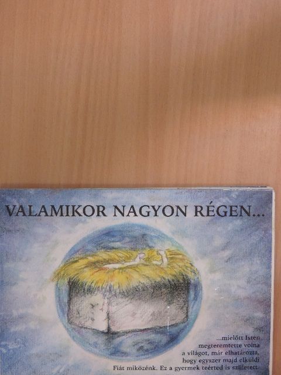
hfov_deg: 30.9
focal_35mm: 47
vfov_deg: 40.4
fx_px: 509
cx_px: 140
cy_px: 188
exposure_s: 1/125
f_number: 3.5
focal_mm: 8.3
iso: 900
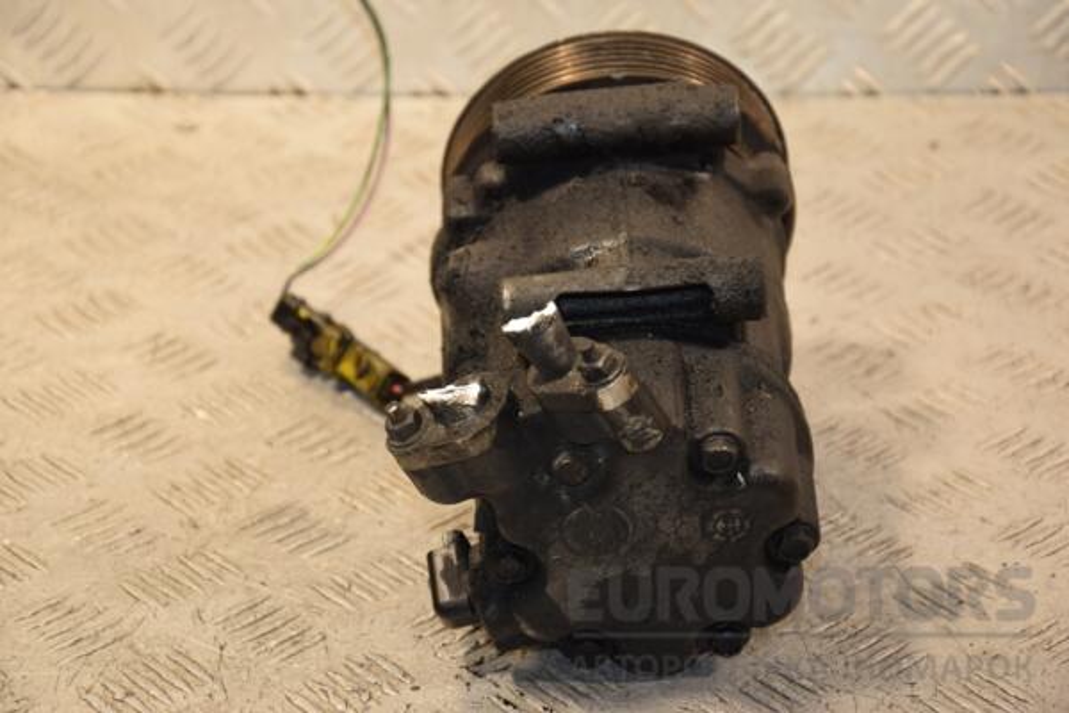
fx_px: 3340
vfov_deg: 12.2
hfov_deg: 18.2
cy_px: 356
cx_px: 534
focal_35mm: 112
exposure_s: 1/200
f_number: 5.3
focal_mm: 75
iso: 800
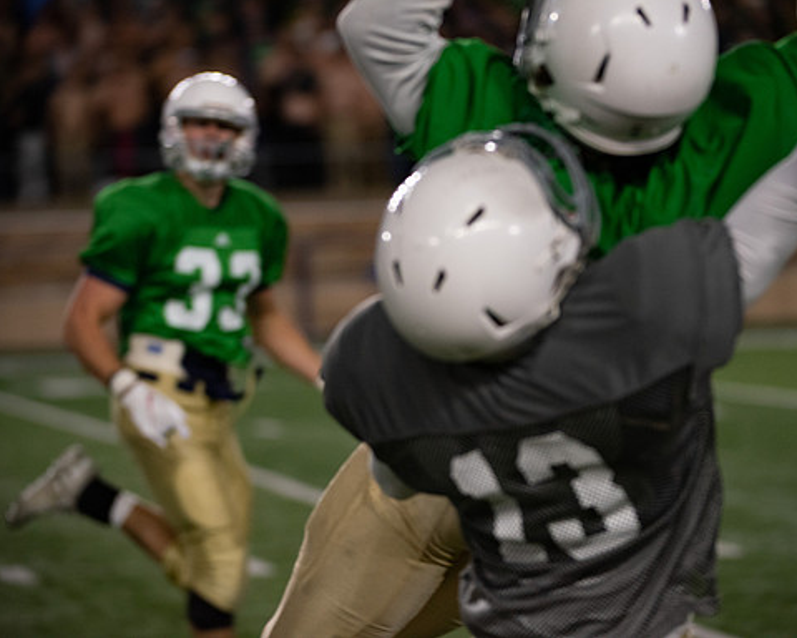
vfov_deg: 6.8
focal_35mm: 227
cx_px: 462
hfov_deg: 8.5
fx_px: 5355
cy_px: 318
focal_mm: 200
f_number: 4
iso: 2200
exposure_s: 1/500
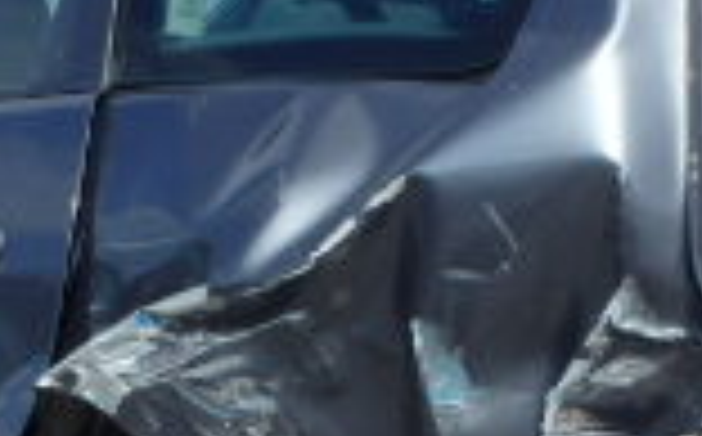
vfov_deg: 10.6
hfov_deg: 17.1
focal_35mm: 122
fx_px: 2331
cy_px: 418
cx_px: 351
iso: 125
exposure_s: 1/125
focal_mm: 5
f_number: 11
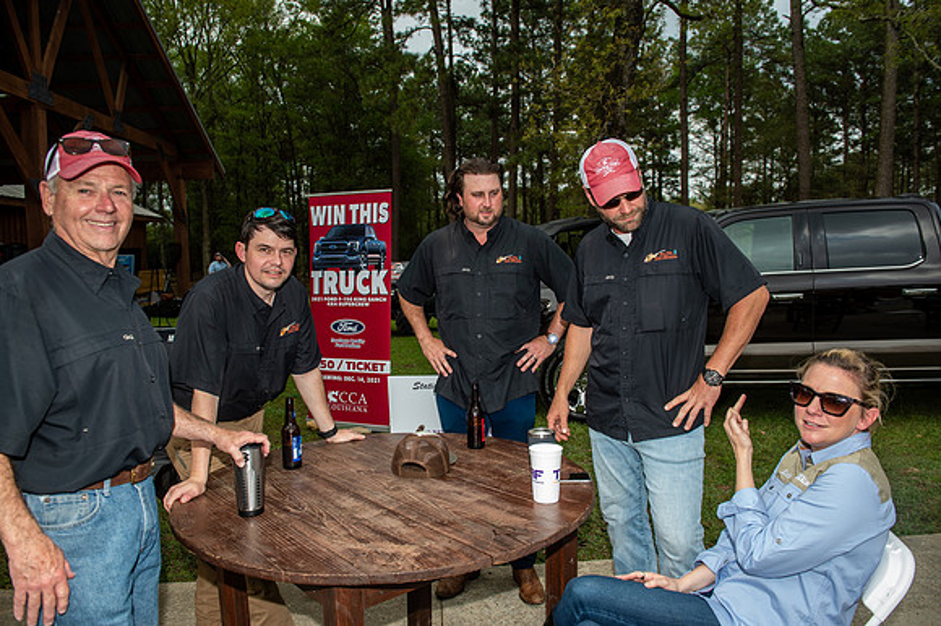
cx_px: 470
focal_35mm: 26
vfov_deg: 49.5
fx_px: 679
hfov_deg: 69.4
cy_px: 313
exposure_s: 1/320
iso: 320
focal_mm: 26
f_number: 5.6
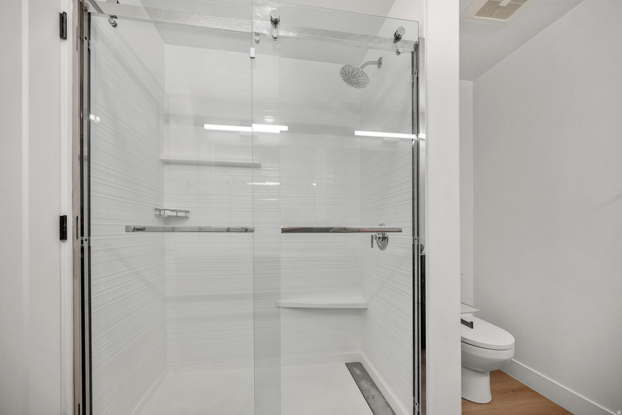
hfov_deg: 104.2
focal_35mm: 14
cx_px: 311
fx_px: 242
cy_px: 208
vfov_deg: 81.3
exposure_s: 1/20
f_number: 4
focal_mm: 14
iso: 1000
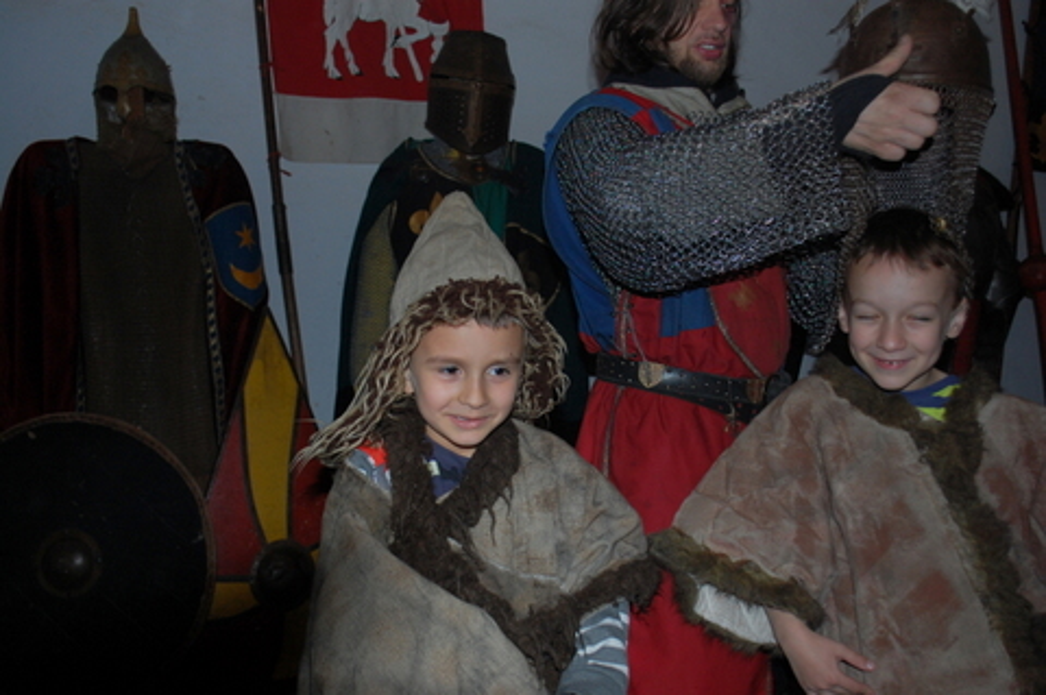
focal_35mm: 33
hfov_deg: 57.3
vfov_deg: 39.9
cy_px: 348
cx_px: 523
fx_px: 958
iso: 400
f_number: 4
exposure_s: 1/60
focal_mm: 22
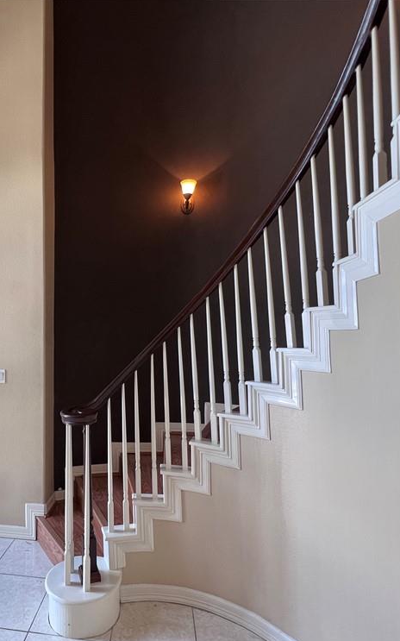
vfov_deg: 88.0
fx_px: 332
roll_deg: +0.5
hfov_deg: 58.6
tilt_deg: +2.2
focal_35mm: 19
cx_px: 96
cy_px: 327
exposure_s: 1/60
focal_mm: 1.57
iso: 200
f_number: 1.8
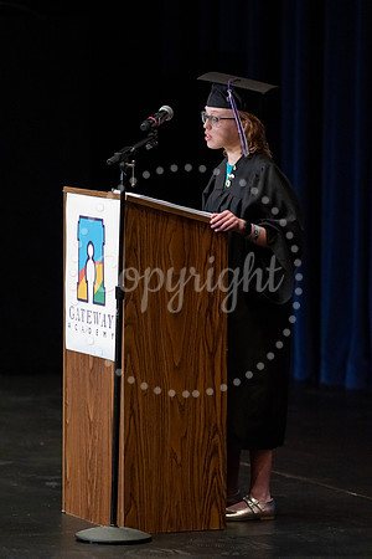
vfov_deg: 10.3
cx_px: 186
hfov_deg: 6.9
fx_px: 3100
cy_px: 280
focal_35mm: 200
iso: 20000
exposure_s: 1/500
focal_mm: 200
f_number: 4
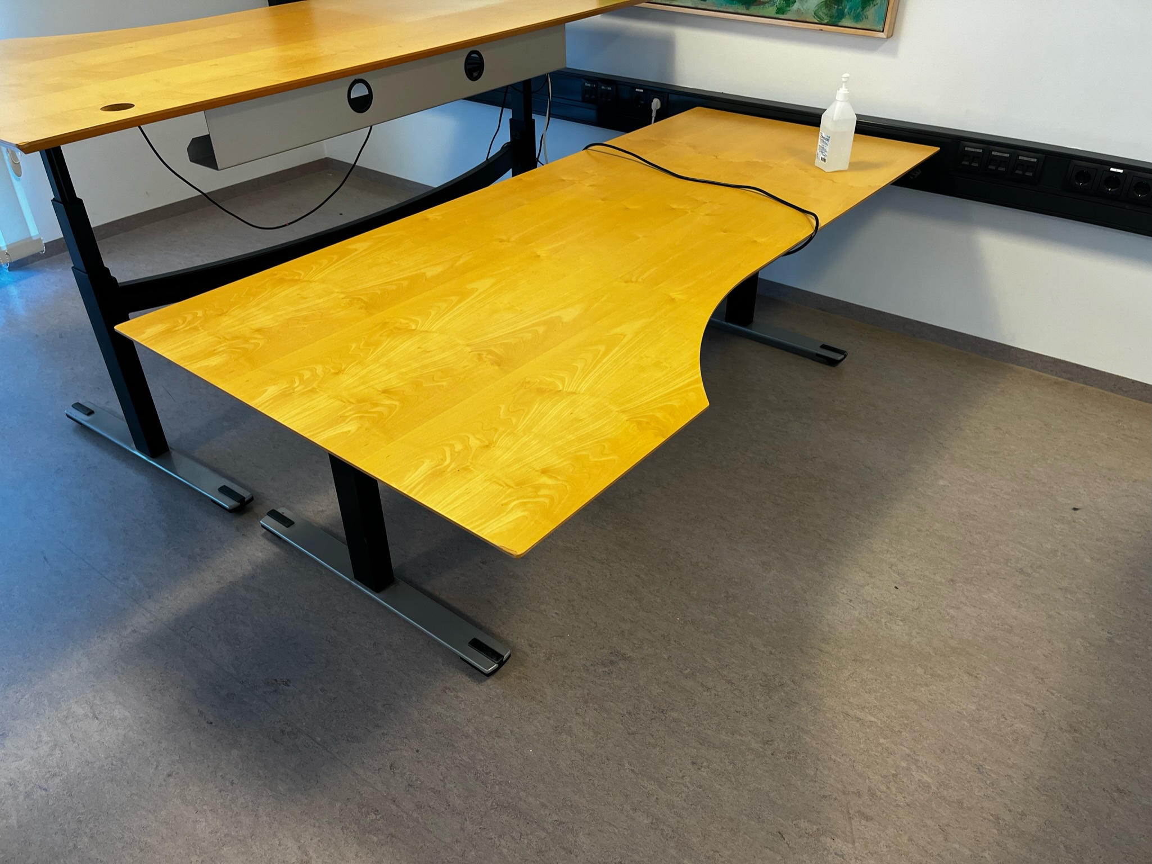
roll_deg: +0.7
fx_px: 865
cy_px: 432
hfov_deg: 67.3
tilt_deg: -35.3
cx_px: 576
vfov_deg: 53.0
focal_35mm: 26
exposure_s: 1/100
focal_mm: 5.1
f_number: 1.6
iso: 80
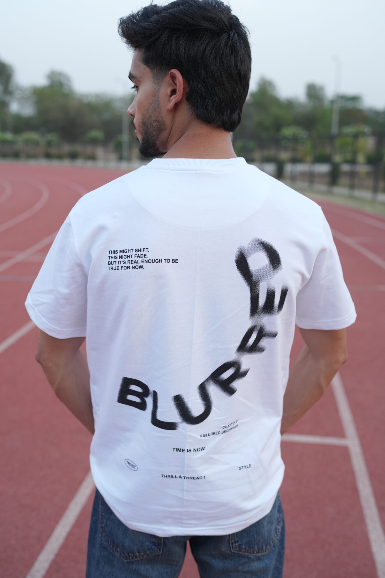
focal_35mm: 35
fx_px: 561
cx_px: 192
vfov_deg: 54.4
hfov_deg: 37.9
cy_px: 289
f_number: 2.8
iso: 800
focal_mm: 35
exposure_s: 1/320
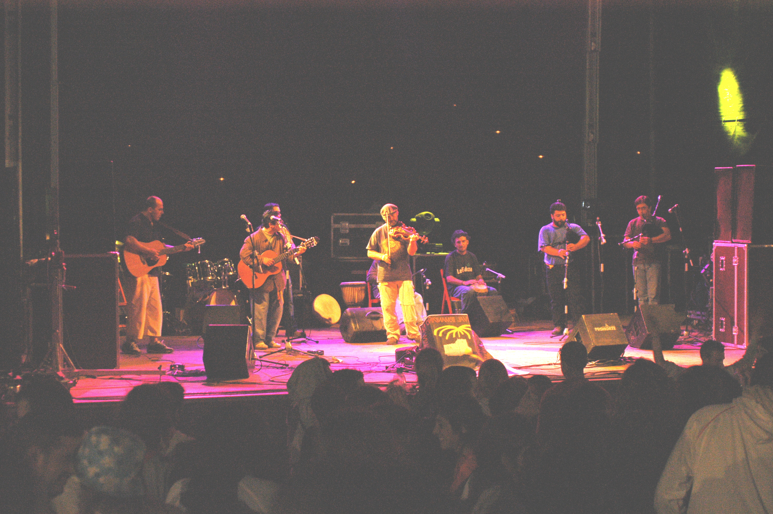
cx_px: 386
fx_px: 1545
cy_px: 257
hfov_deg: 28.1
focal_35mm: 72
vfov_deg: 18.9
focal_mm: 48
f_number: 3.8
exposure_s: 1/60
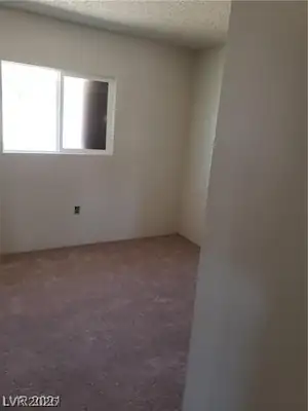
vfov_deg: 67.3
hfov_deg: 53.1
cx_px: 154
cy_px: 206
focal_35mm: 26
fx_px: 308
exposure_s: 1/120
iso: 400
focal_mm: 4.3
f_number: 2.4
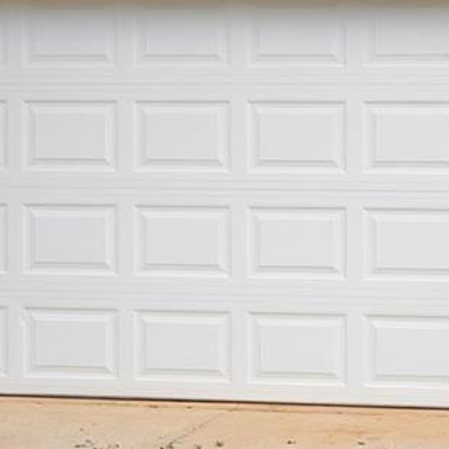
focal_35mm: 198
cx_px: -1
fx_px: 2906
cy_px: -225
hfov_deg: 8.8
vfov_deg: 8.6
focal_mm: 35
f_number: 4
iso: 100
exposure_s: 1/160
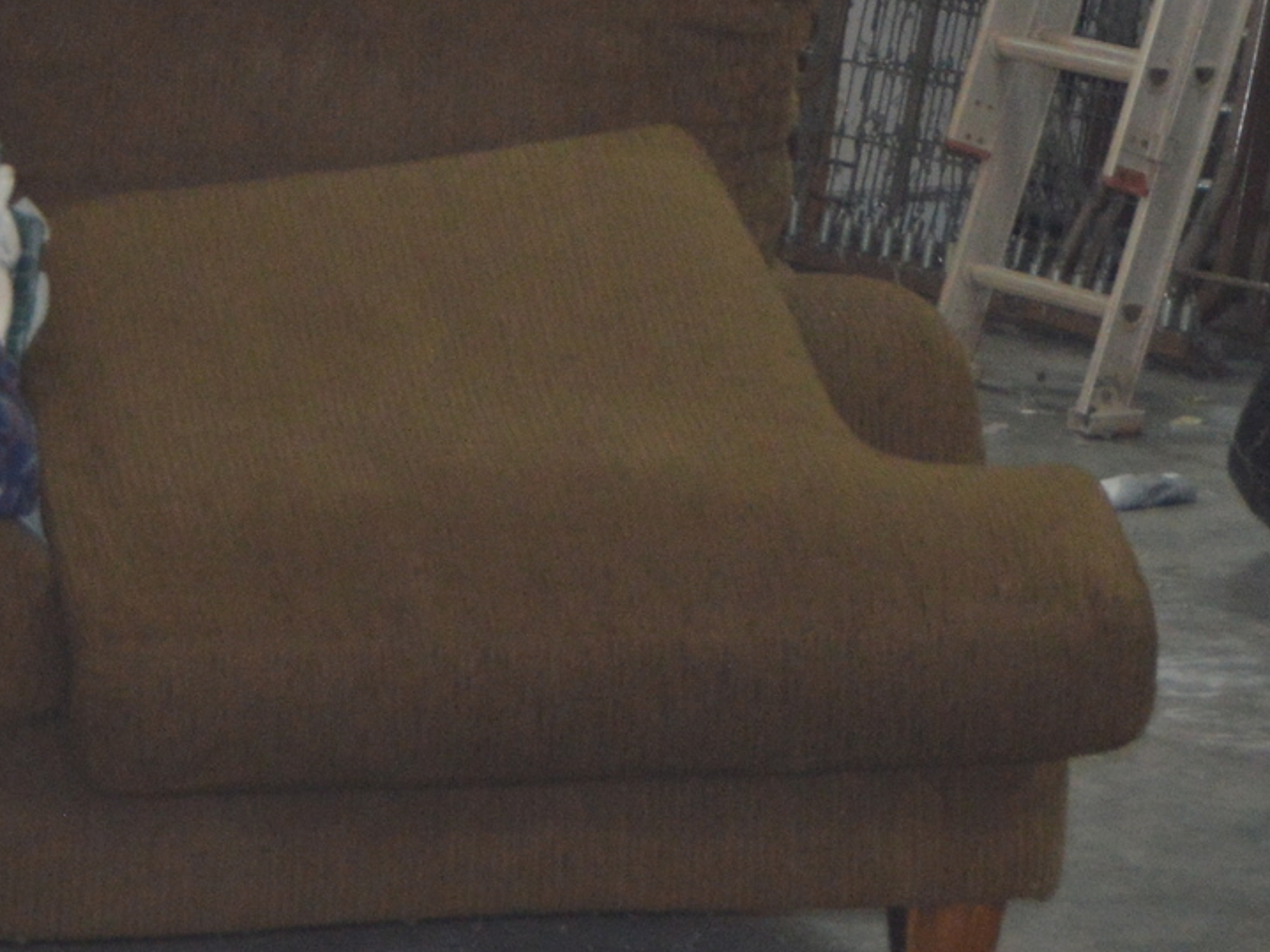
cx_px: 505
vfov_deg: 6.2
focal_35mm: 234
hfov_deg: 8.5
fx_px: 8584
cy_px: -631
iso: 800
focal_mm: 38
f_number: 4.8
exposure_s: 1/60
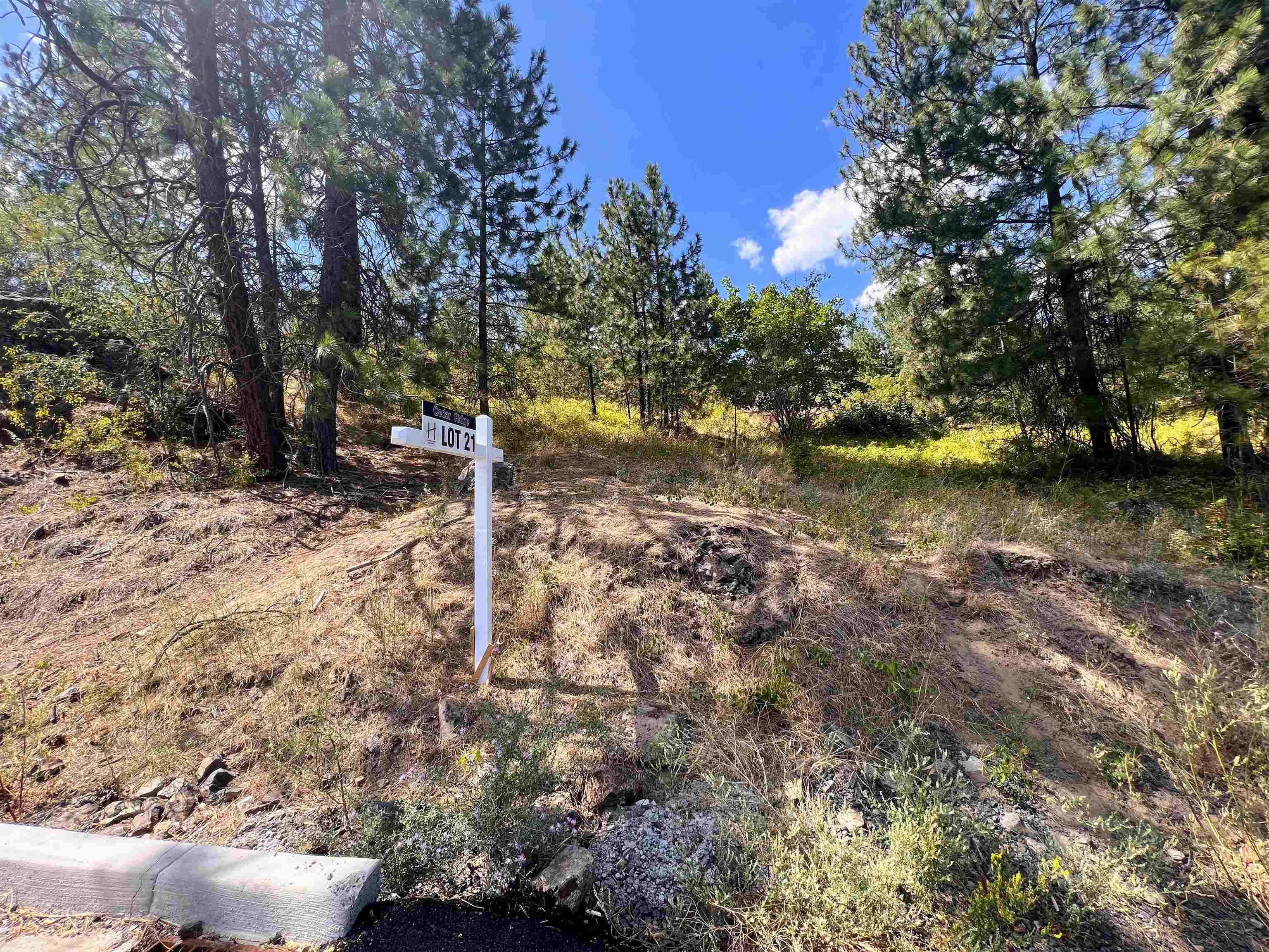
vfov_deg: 89.9
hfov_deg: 106.2
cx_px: 634
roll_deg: +4.1
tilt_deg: +5.4
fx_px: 477
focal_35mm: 13
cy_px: 476
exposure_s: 1/490
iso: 32
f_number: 1.8
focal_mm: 1.57
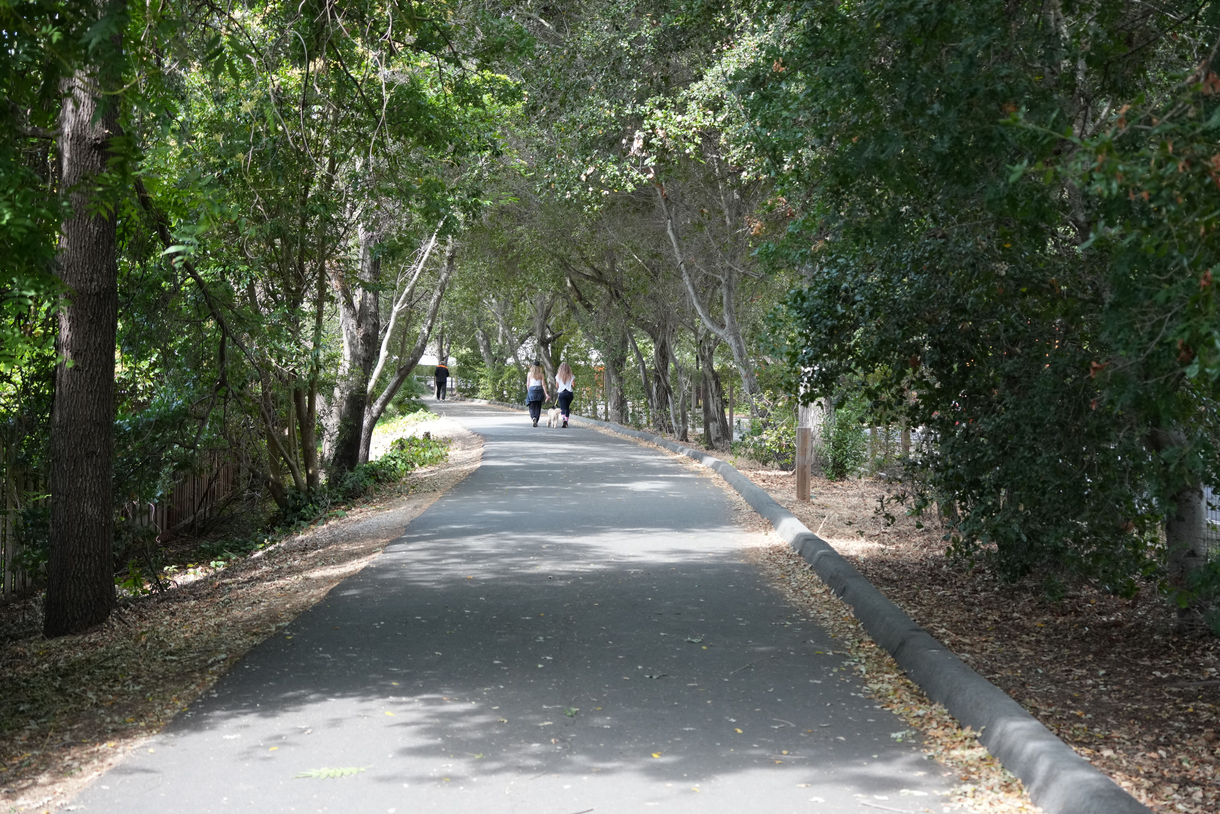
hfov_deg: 39.6
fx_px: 1694
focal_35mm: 50
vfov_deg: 27.0
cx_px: 610
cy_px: 407
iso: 1000
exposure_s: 1/400
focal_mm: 50
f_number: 4.5
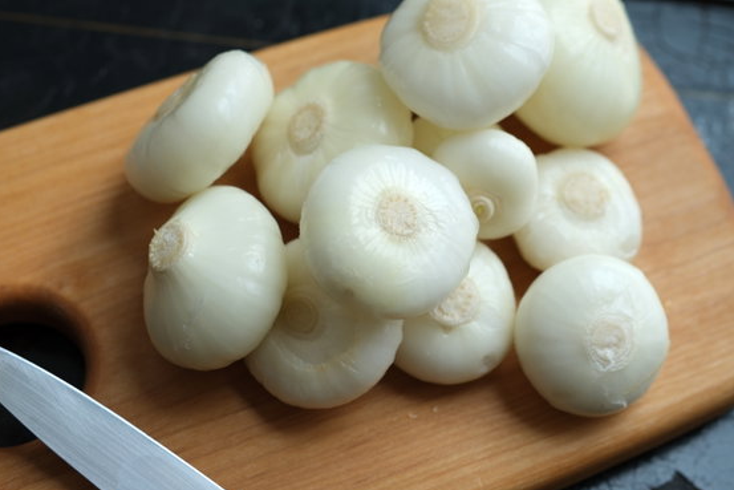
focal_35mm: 61
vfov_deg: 22.2
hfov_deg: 32.8
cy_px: 183
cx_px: 405
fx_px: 1244
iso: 125
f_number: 2.8
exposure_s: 1/160
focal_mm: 30
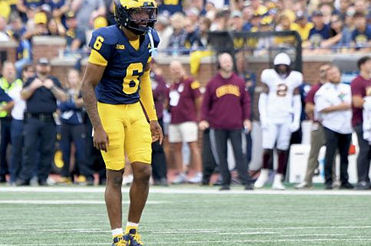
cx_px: 130
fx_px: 6549
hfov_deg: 3.2
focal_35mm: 636
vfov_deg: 2.2
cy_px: 115
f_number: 5.6
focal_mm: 310
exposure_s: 1/1000
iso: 1600
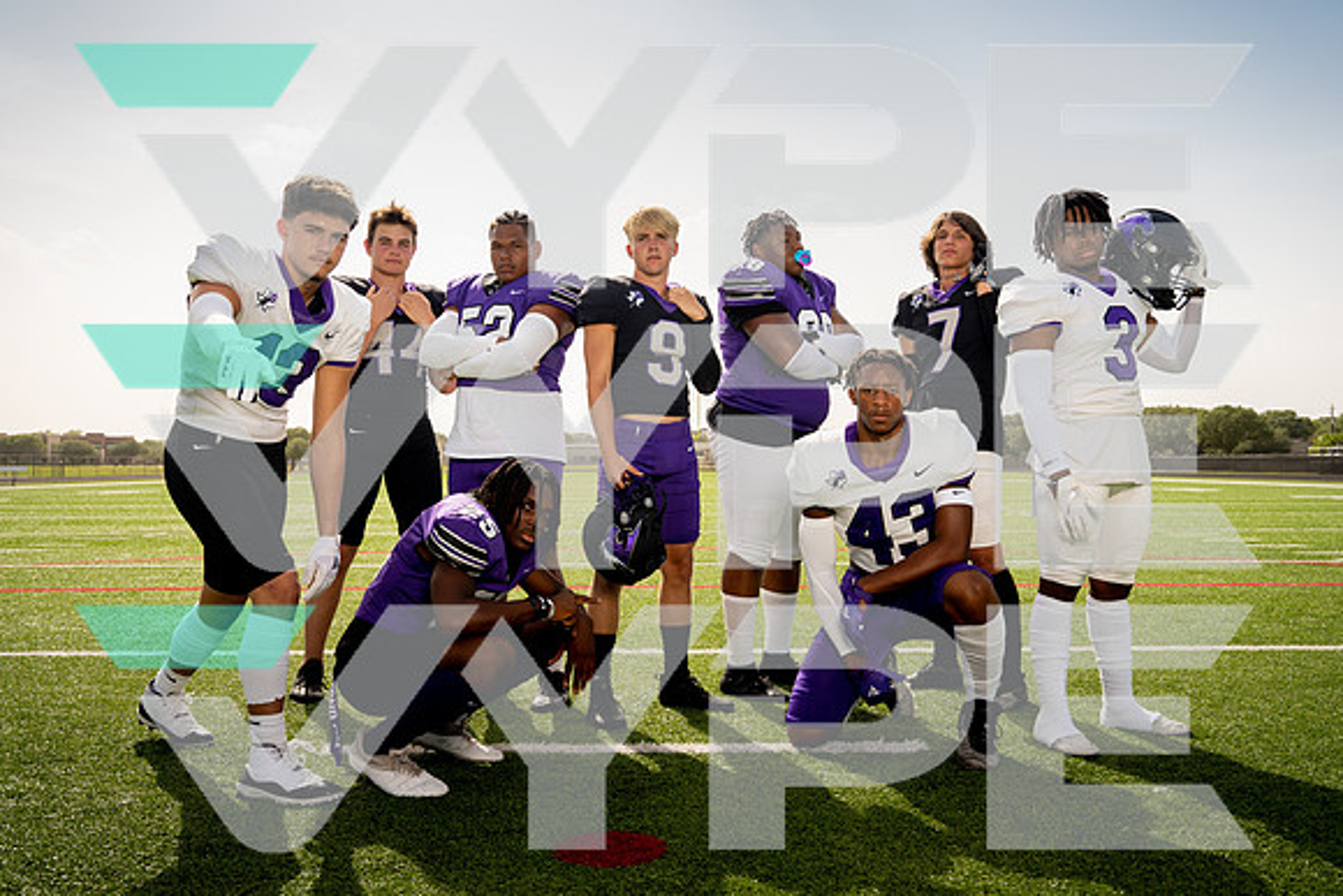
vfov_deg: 41.1
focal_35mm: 32
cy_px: 448
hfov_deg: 58.7
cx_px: 672
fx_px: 1194
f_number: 7.1
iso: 100
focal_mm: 32
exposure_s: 1/250
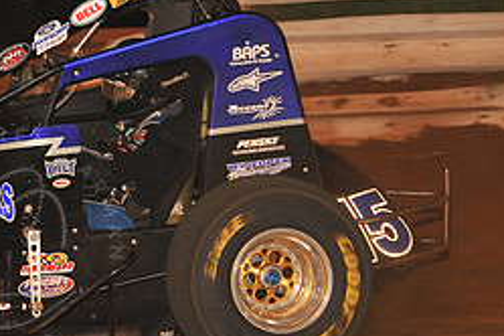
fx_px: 4732
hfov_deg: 6.1
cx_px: 0
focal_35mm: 338
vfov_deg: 4.1
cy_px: 62
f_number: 6.3
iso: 1000
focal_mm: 145
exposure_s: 1/320
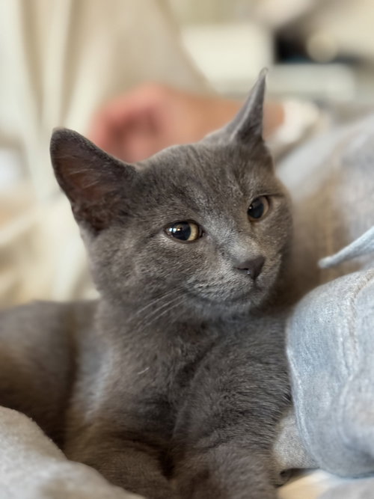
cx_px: 187
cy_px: 250
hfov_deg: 30.3
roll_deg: +1.7
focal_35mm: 48
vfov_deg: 39.7
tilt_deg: -16.3
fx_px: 692
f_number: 1.78
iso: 640
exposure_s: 1/24
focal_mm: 6.76
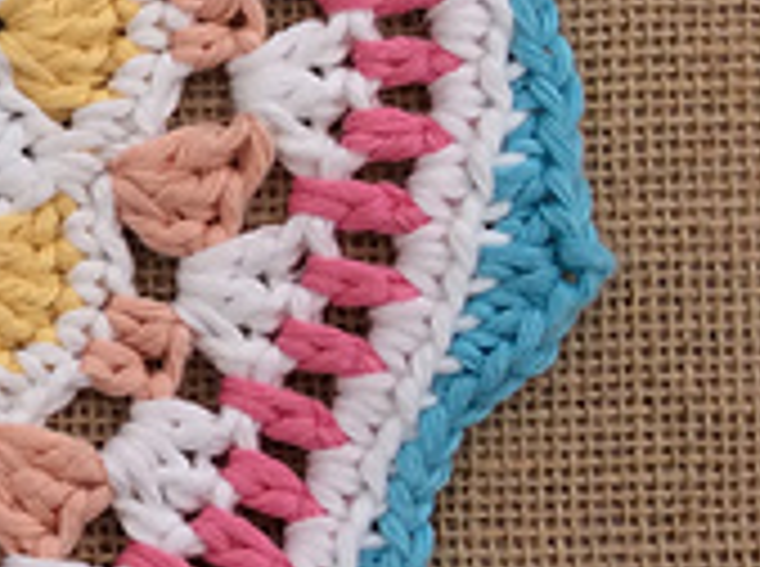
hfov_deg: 14.5
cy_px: 68
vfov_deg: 11.7
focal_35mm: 125
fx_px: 2739
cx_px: -468
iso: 32
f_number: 2.4
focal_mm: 3.3
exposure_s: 1/158
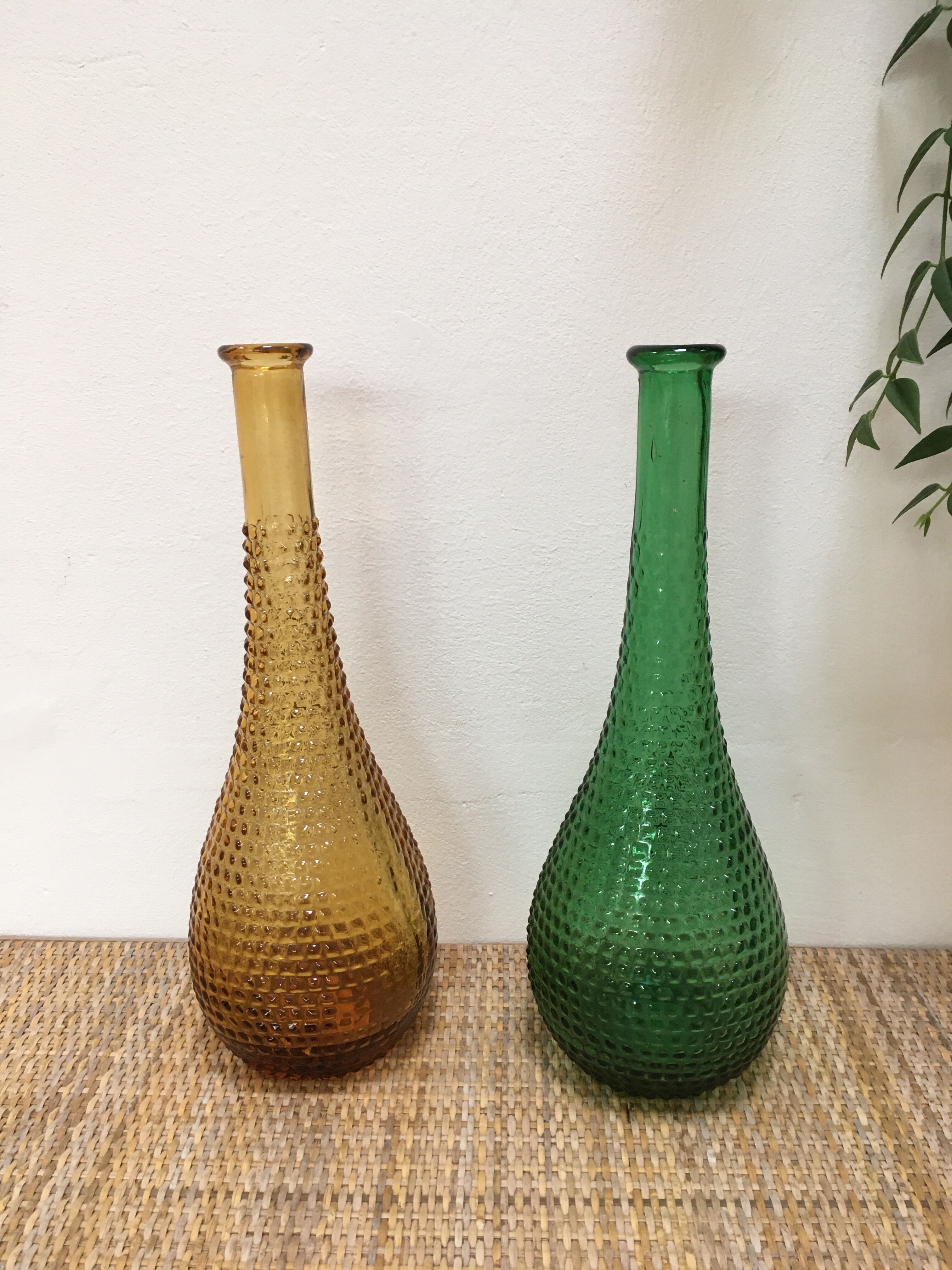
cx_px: 476
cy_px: 635
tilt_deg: -15.9
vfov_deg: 61.7
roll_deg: +0.3
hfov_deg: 48.2
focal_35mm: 29
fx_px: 1063
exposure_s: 1/33
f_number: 2.2
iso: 64
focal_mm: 4.15
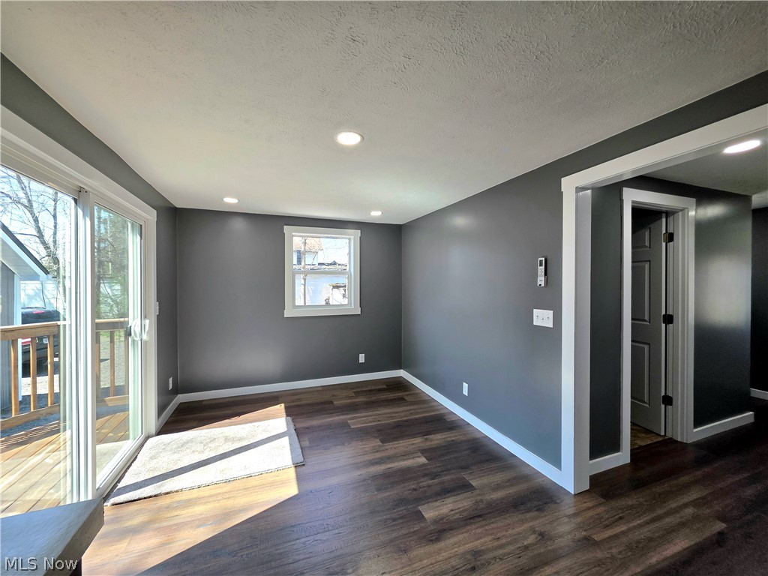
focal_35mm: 13
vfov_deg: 89.9
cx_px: 384
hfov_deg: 106.2
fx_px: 288
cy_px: 288
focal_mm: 2.2
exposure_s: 1/120
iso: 32
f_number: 1.9
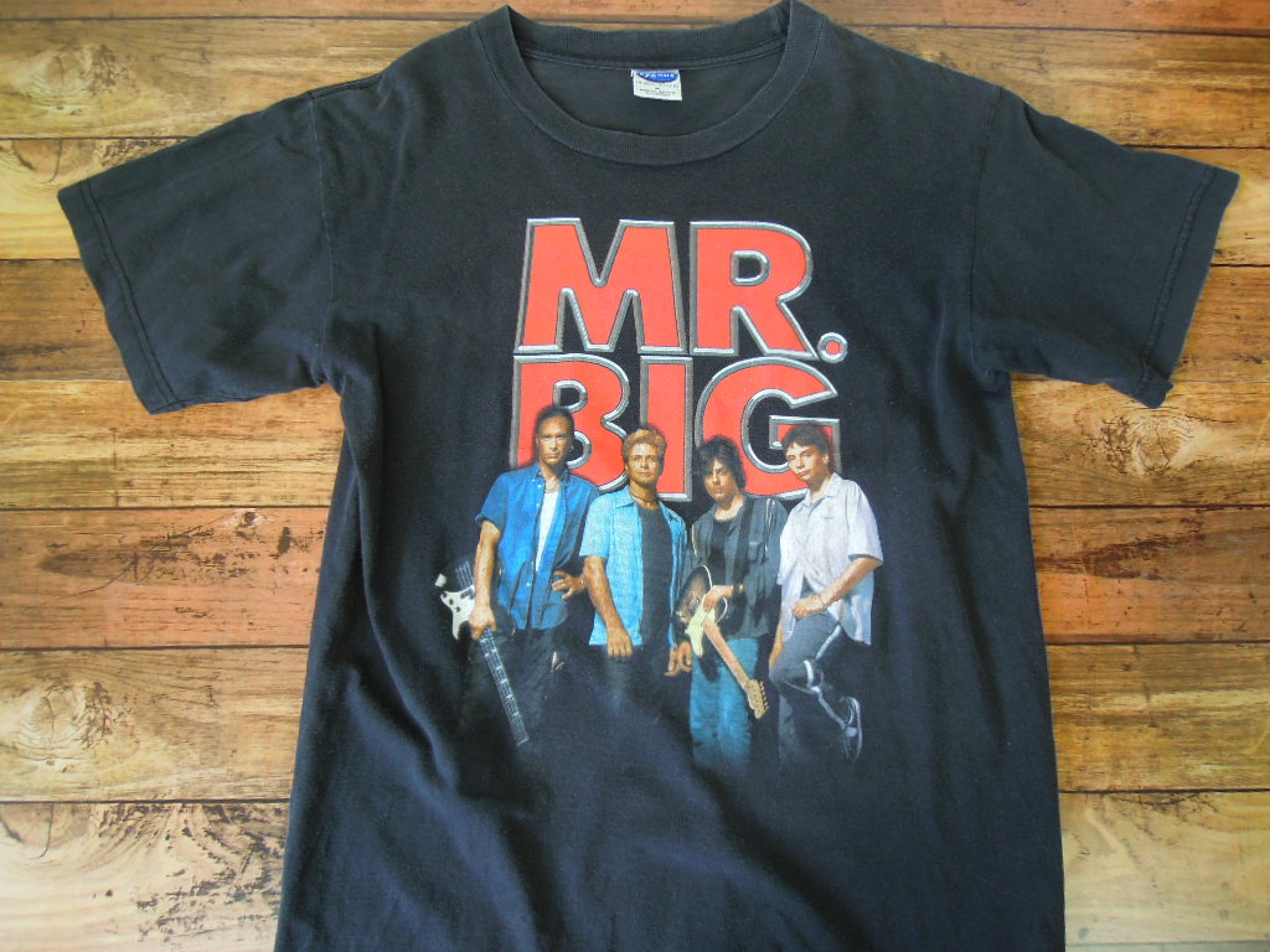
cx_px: 635
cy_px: 476
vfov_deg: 56.8
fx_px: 881
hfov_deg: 71.6
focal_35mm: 24
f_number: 2.8
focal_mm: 4.3
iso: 160
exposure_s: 1/40
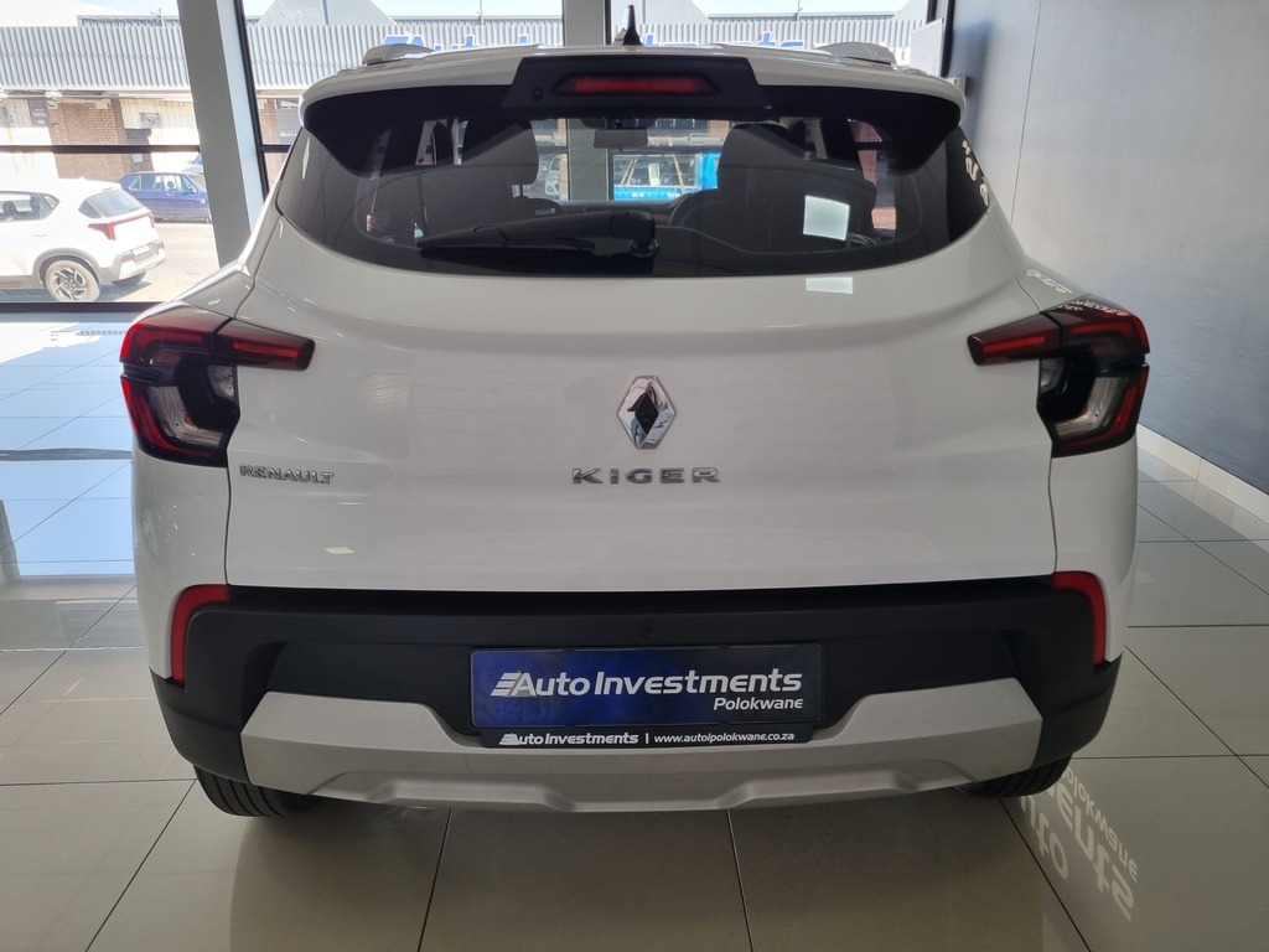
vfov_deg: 53.1
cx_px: 634
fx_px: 953
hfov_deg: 67.3
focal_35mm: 26
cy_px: 476
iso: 50
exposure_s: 1/100
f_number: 1.8
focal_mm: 5.4
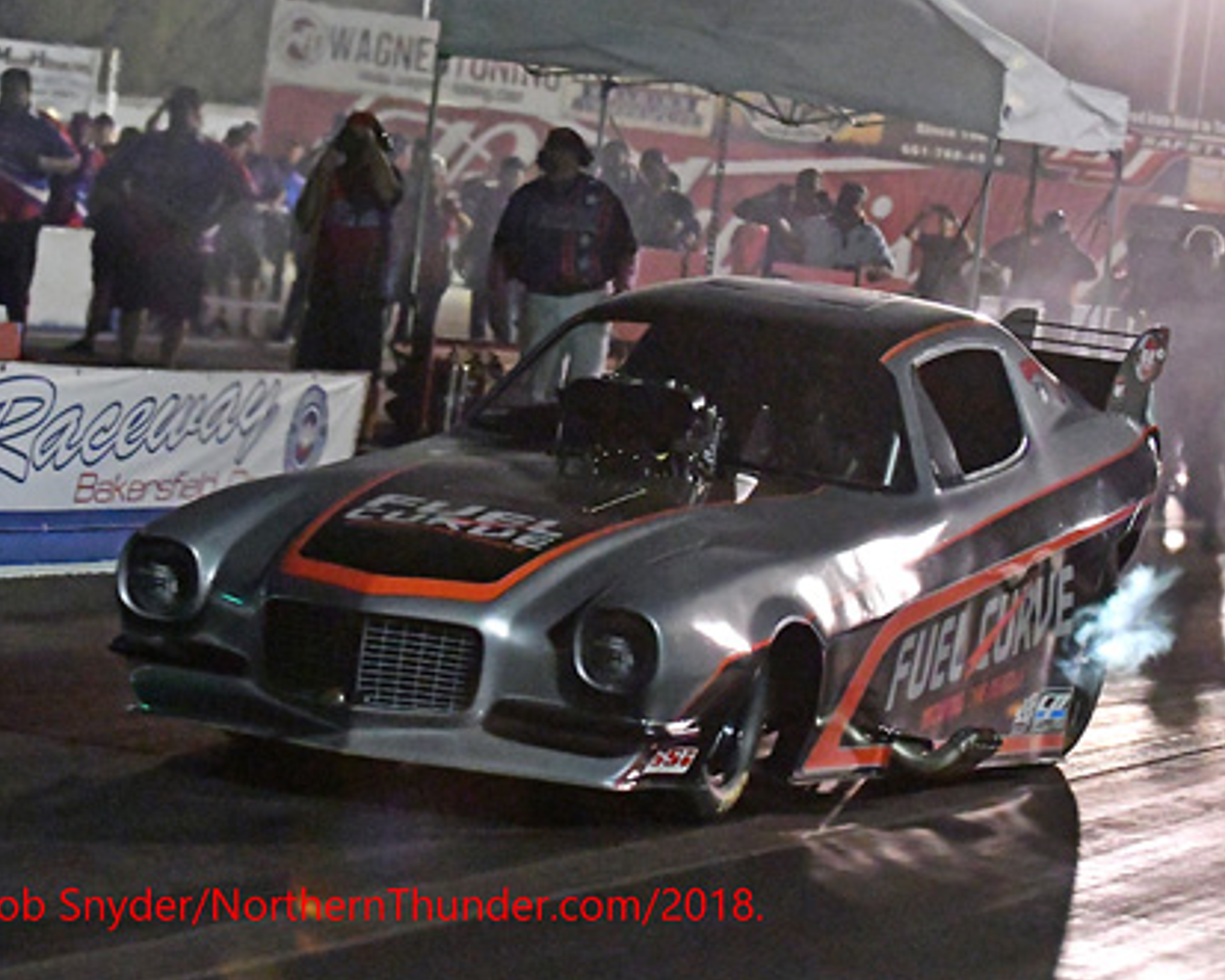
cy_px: 491
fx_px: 4313
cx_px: 639
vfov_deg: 13.0
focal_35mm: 119
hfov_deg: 16.2
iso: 16000
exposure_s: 1/800
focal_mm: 70
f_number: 5.6
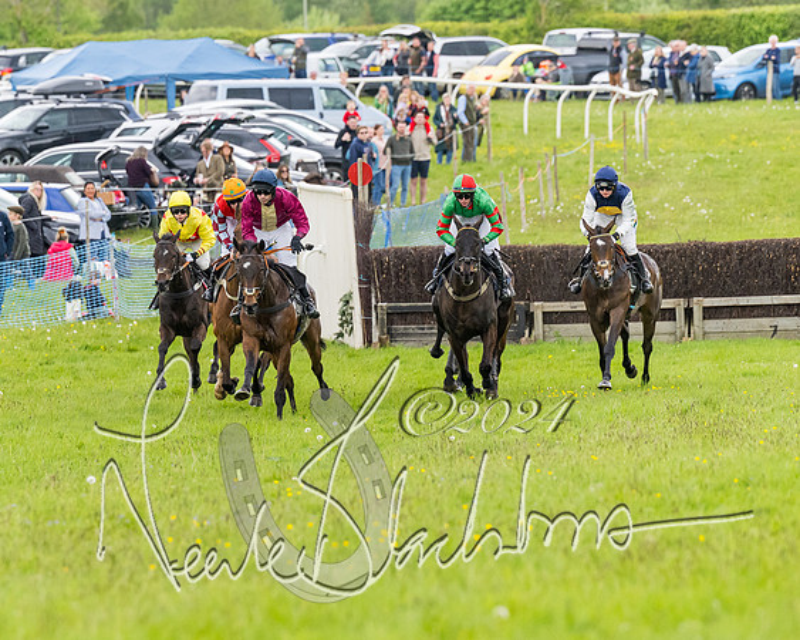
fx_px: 8501
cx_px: 247
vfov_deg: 4.3
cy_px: 300
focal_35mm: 359
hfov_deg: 5.4
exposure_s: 1/1250
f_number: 4
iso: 1000
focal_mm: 185
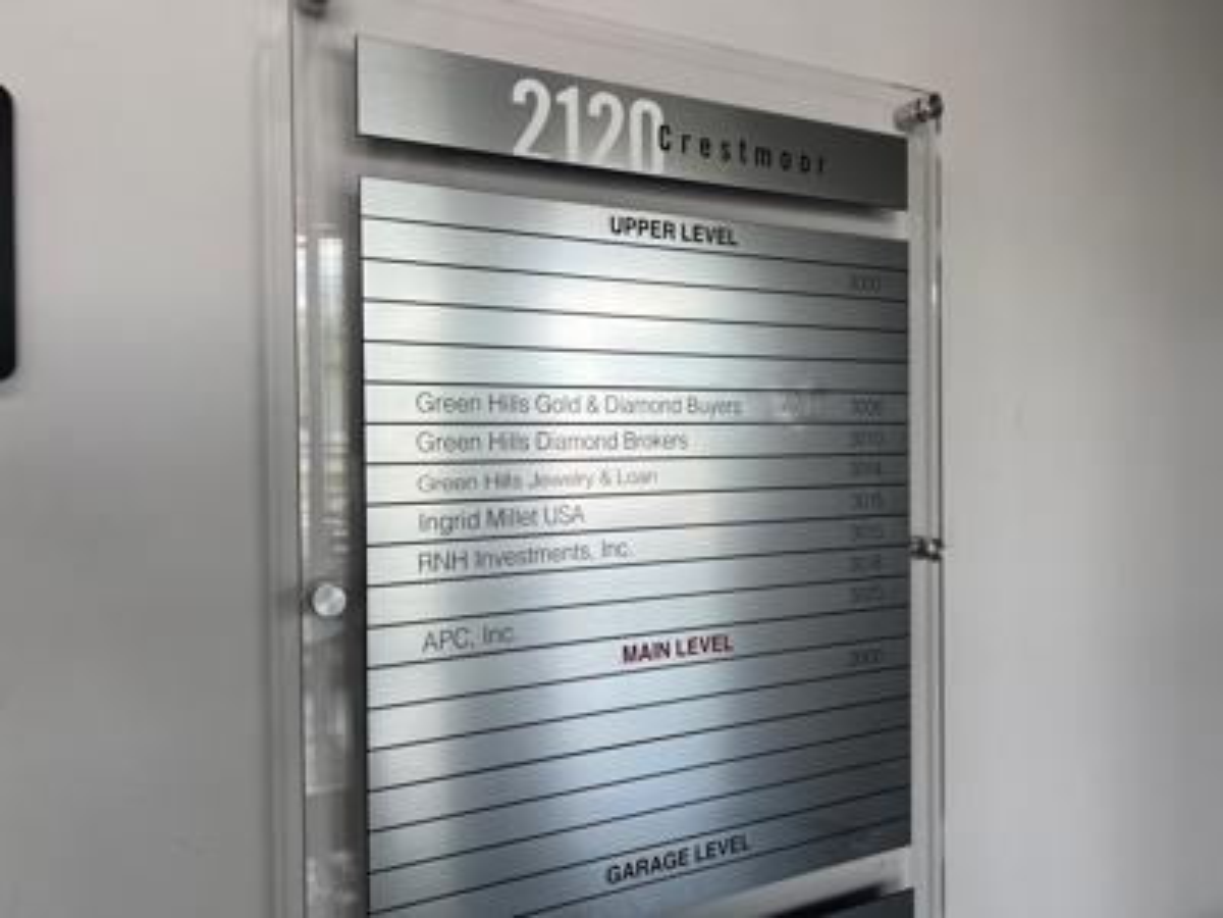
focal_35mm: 26
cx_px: 612
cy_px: 459
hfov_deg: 67.3
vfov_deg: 53.1
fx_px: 919
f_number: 1.5
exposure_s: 1/188
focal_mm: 5.7
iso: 40
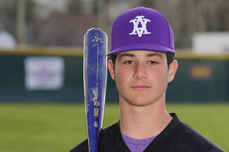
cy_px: 175
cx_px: 130
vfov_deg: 3.8
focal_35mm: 360
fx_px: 2287
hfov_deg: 5.7
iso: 100
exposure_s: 1/200
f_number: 7.1
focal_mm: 181
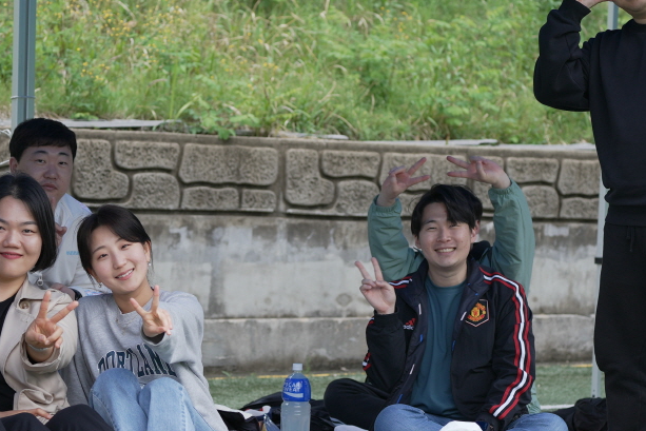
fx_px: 2925
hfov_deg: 12.6
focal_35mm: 163
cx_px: 250
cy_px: 242
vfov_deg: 8.4
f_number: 4.5
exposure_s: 1/80
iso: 320
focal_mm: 100
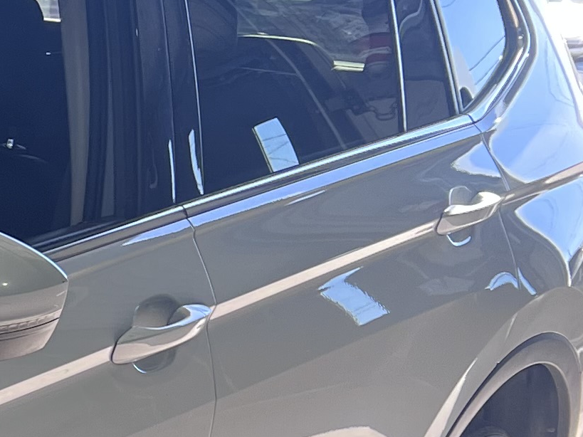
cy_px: 643
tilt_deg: -20.0
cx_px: -753
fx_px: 2155
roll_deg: -1.5
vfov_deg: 11.2
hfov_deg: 12.5
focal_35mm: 128
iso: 50
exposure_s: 1/317
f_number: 1.5
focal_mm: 5.7
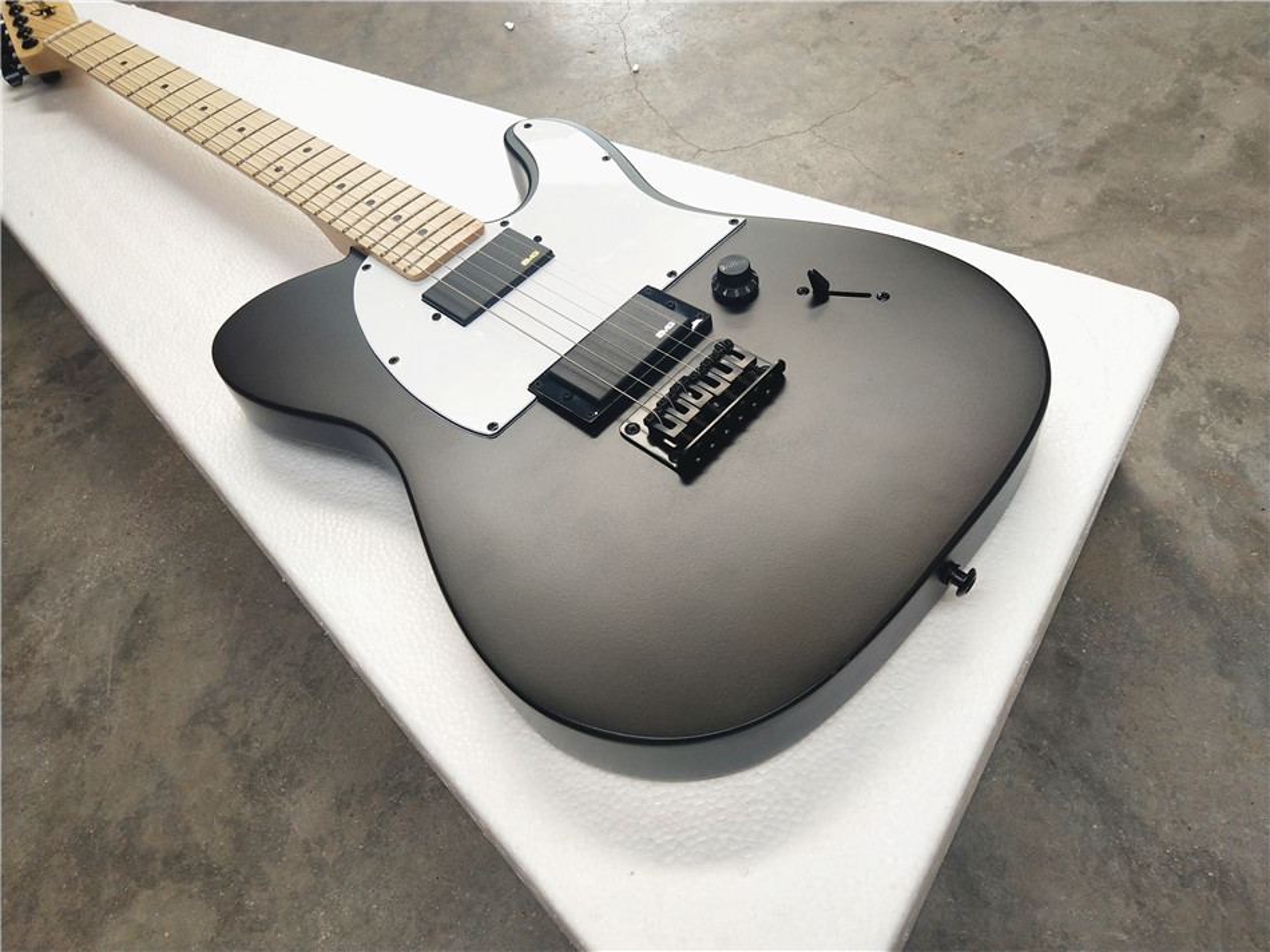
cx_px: 635
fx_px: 1100
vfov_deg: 46.8
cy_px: 476
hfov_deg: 60.0
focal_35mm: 30
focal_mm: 3.95
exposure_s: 1/100
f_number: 1.8
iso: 52
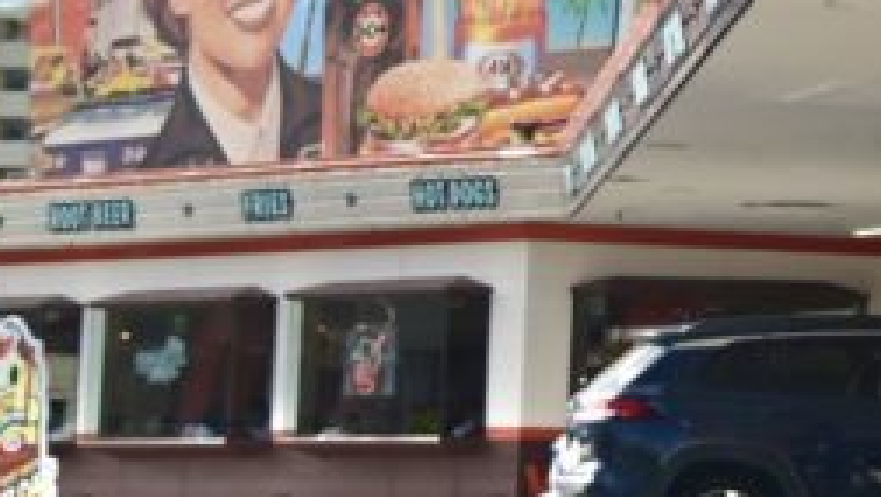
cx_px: 1461
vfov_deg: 6.4
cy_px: -373
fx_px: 4370
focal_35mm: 187
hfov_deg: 10.9
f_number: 4
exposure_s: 1/1250
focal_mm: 44
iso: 100
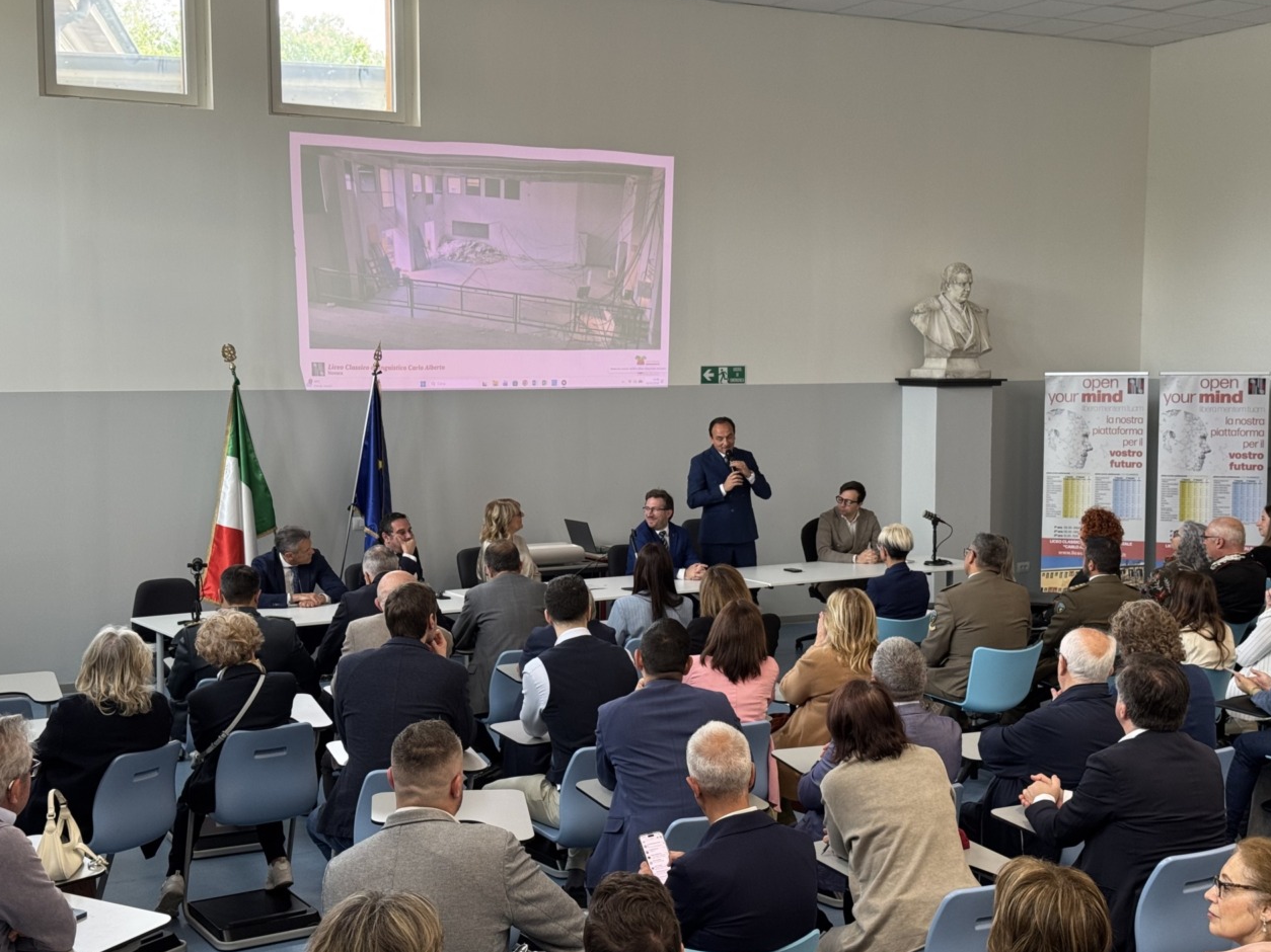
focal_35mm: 49
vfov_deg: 29.7
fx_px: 1799
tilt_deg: -4.6
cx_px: 641
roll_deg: -0.2
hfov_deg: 38.9
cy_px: 481
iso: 64
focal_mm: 6.76
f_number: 1.78
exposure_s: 1/60
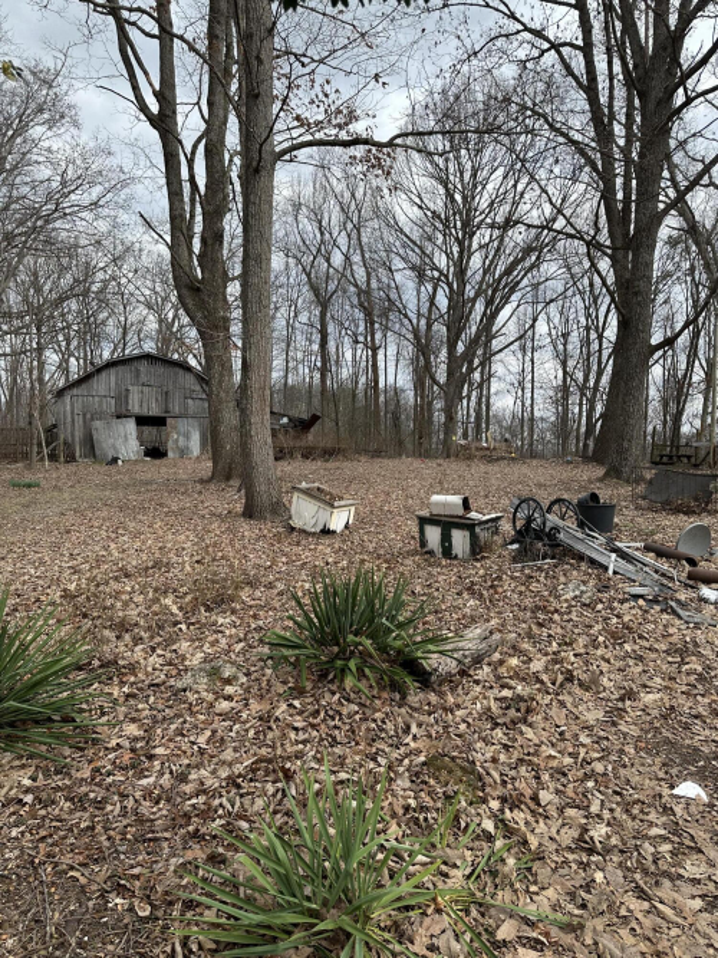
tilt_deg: -2.9
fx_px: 664
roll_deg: -1.0
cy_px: 479
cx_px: 359
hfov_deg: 56.8
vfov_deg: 71.6
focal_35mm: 24
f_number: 1.78
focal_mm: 6.86
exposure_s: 1/2353
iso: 80
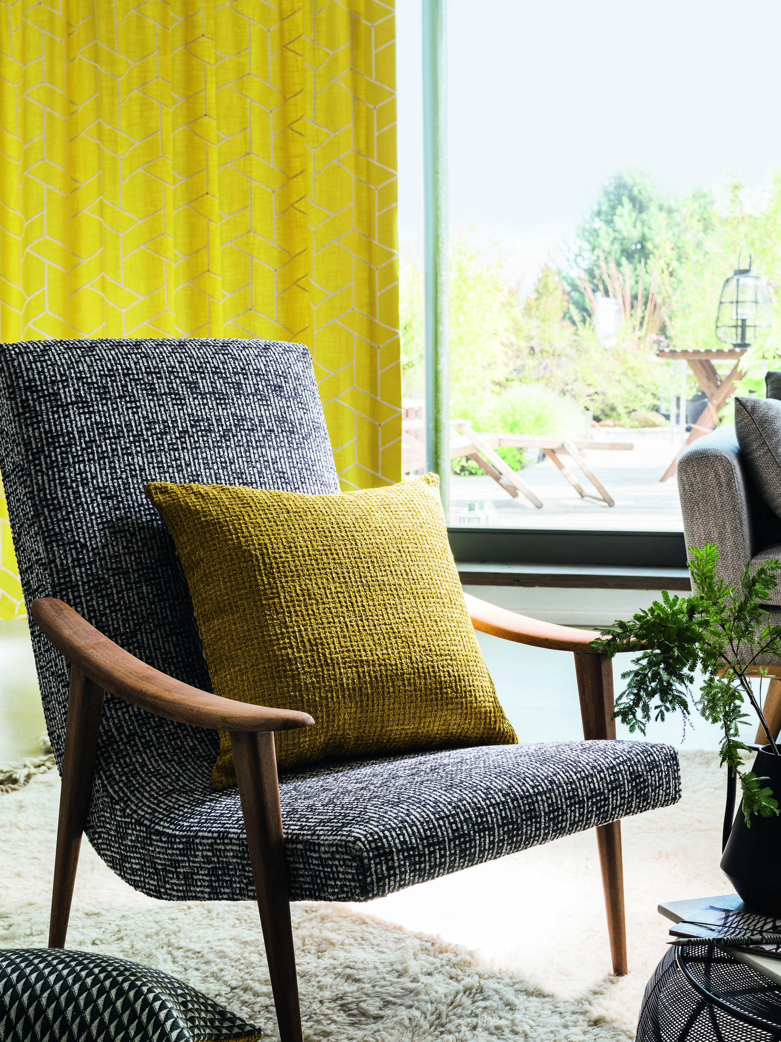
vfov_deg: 38.1
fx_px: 1505
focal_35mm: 50
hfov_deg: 29.1
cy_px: 604
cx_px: 431
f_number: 11
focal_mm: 55
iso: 200
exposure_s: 1/13
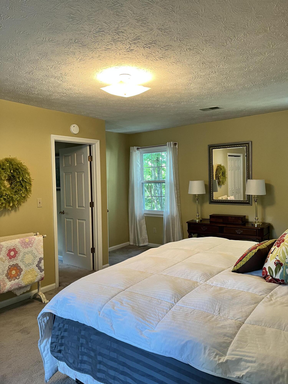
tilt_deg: -1.3
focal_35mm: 26
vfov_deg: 67.3
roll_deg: +1.9
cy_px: 192
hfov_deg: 53.1
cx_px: 144
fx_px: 288
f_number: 1.6
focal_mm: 5.1
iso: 100
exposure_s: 1/60
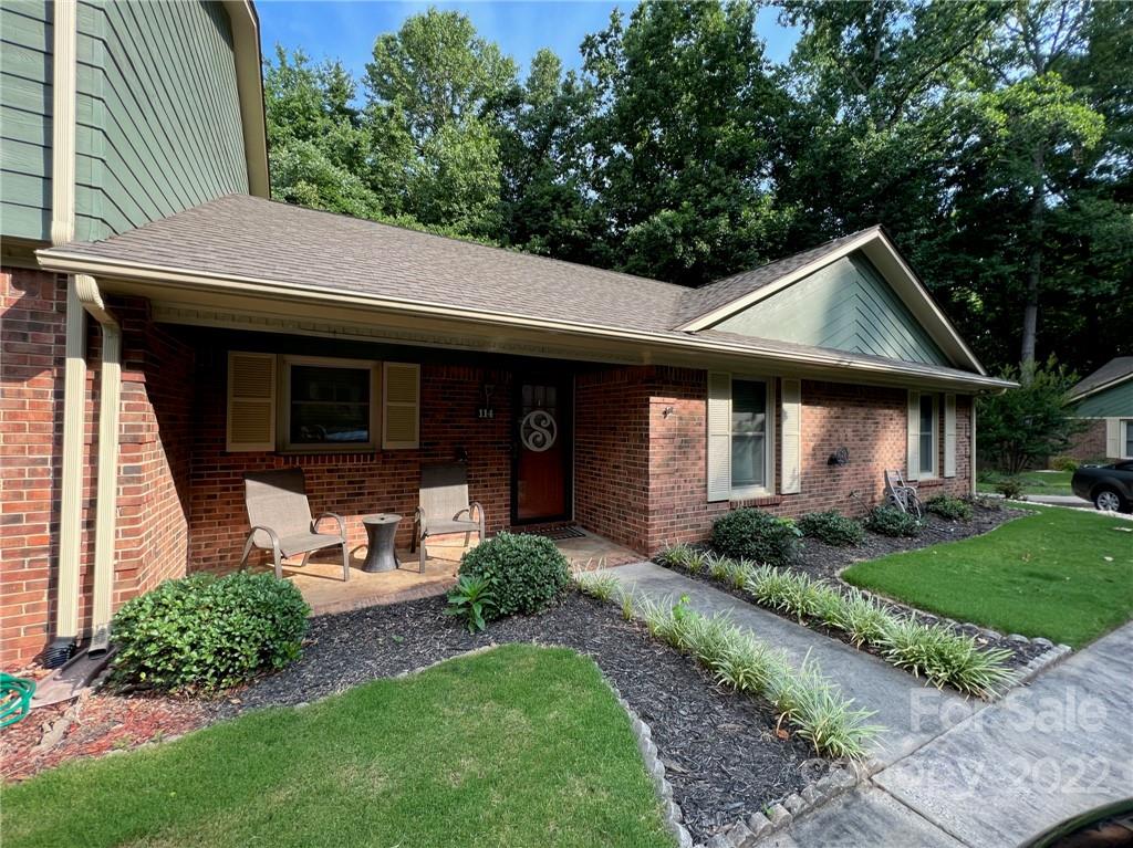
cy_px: 424
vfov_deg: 89.9
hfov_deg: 106.2
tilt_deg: +0.1
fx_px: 425
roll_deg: -0.9
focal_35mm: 13
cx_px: 566
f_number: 1.8
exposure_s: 1/346
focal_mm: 1.57
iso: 32
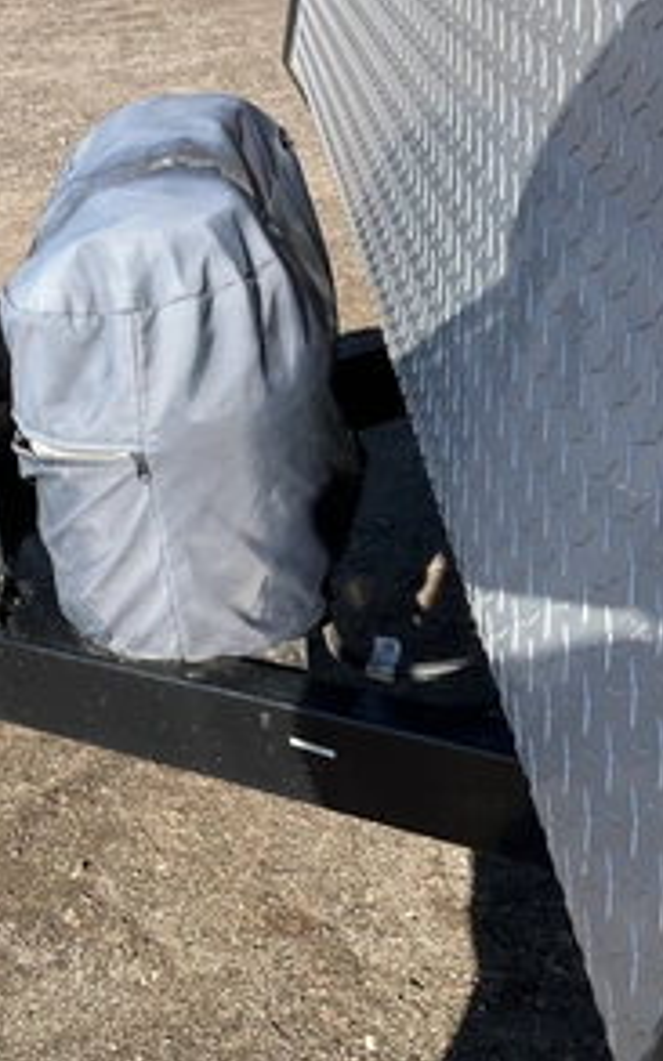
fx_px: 1215
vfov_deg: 47.2
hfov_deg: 29.8
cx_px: 134
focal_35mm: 42
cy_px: 540
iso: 25
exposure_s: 1/944
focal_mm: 3
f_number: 1.8
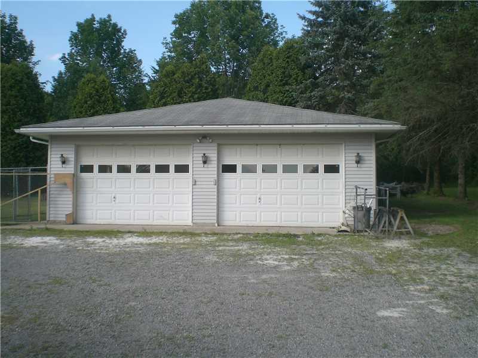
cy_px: 179
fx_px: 525
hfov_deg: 49.0
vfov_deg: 37.7
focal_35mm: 38
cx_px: 239
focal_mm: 6.3
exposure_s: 1/250
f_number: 4.4
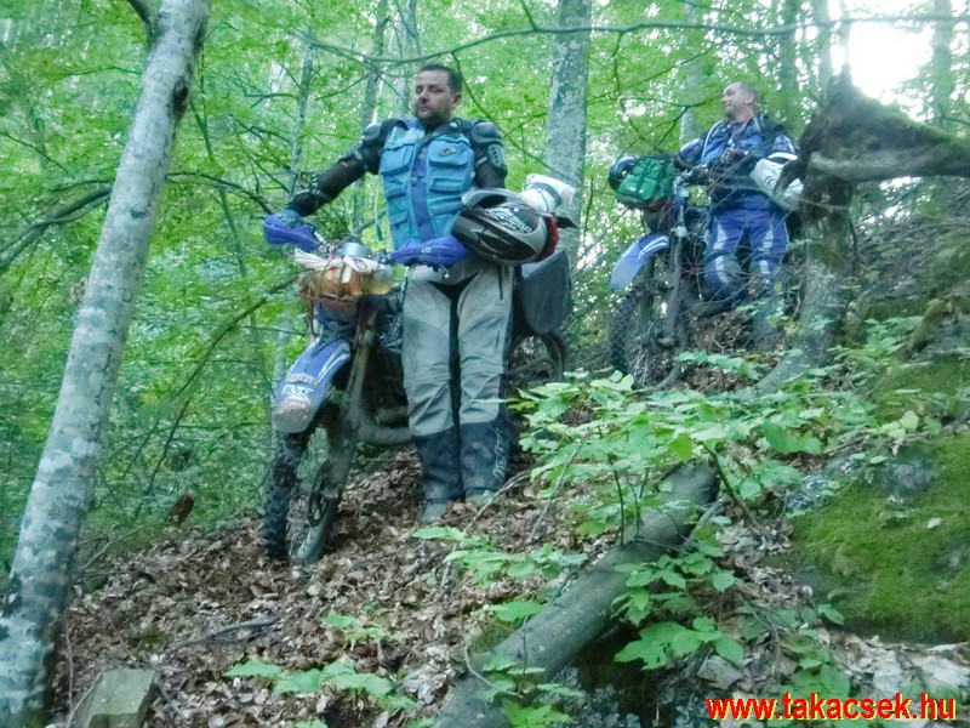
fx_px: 1065
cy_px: 364
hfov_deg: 49.0
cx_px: 485
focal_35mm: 38
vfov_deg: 37.7
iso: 1250
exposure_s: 1/60
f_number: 3.9
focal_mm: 6.66
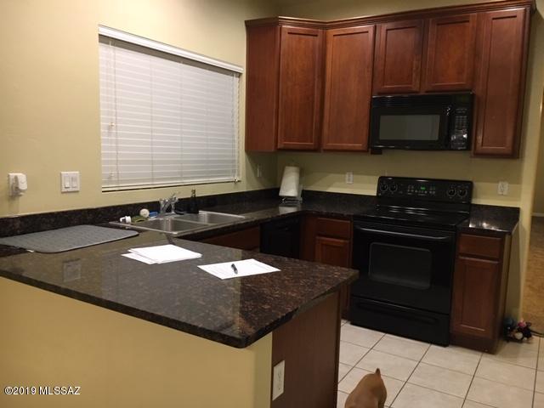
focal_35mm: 29
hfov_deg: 61.7
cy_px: 204
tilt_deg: -6.8
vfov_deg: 48.2
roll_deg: -2.2
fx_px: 456
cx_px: 272
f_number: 2.2
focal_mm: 4.15
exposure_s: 1/30
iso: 100
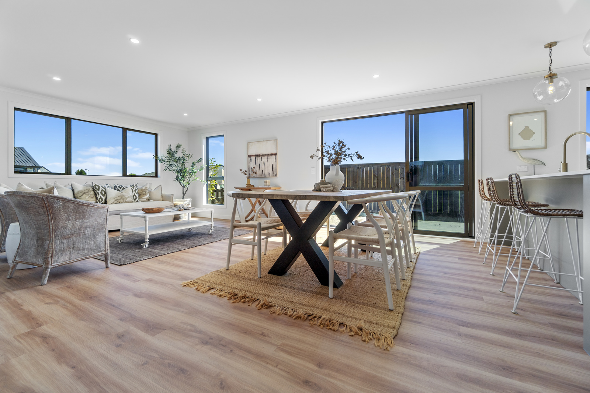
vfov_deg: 77.3
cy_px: 196
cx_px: 295
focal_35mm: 15
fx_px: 246
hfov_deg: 100.4
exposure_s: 1/30
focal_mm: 10
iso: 100
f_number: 4.5
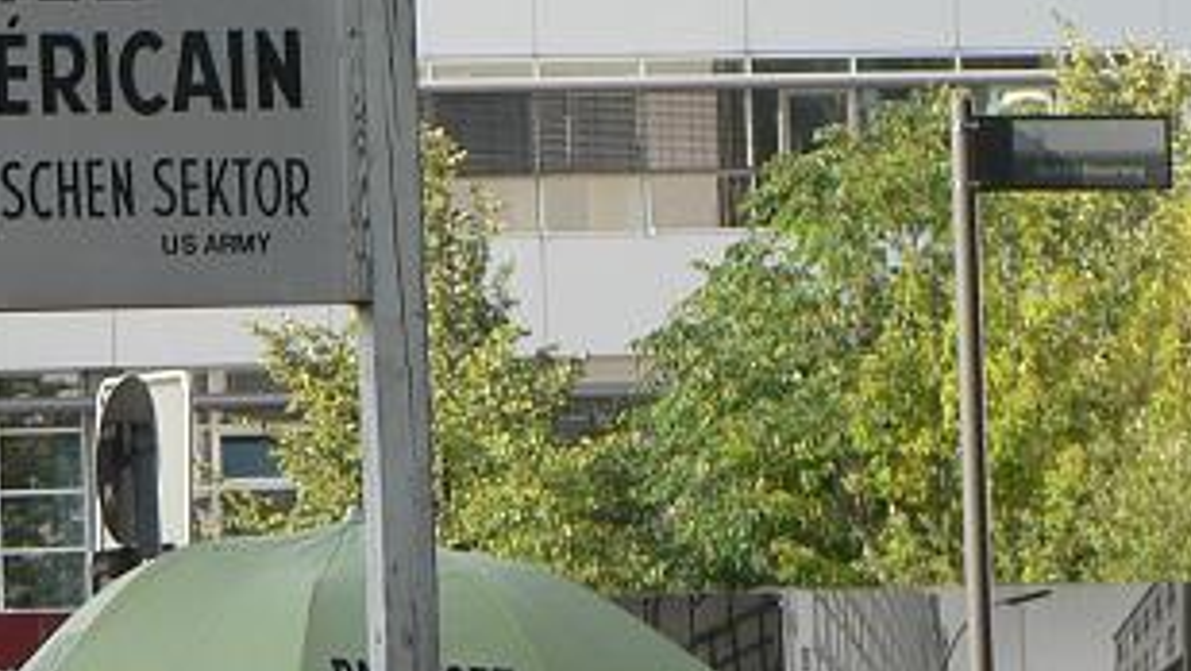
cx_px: -23
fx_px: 13078
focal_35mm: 414
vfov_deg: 2.9
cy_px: -174
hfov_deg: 5.2
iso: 80
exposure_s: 1/320
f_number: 4
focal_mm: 24.6
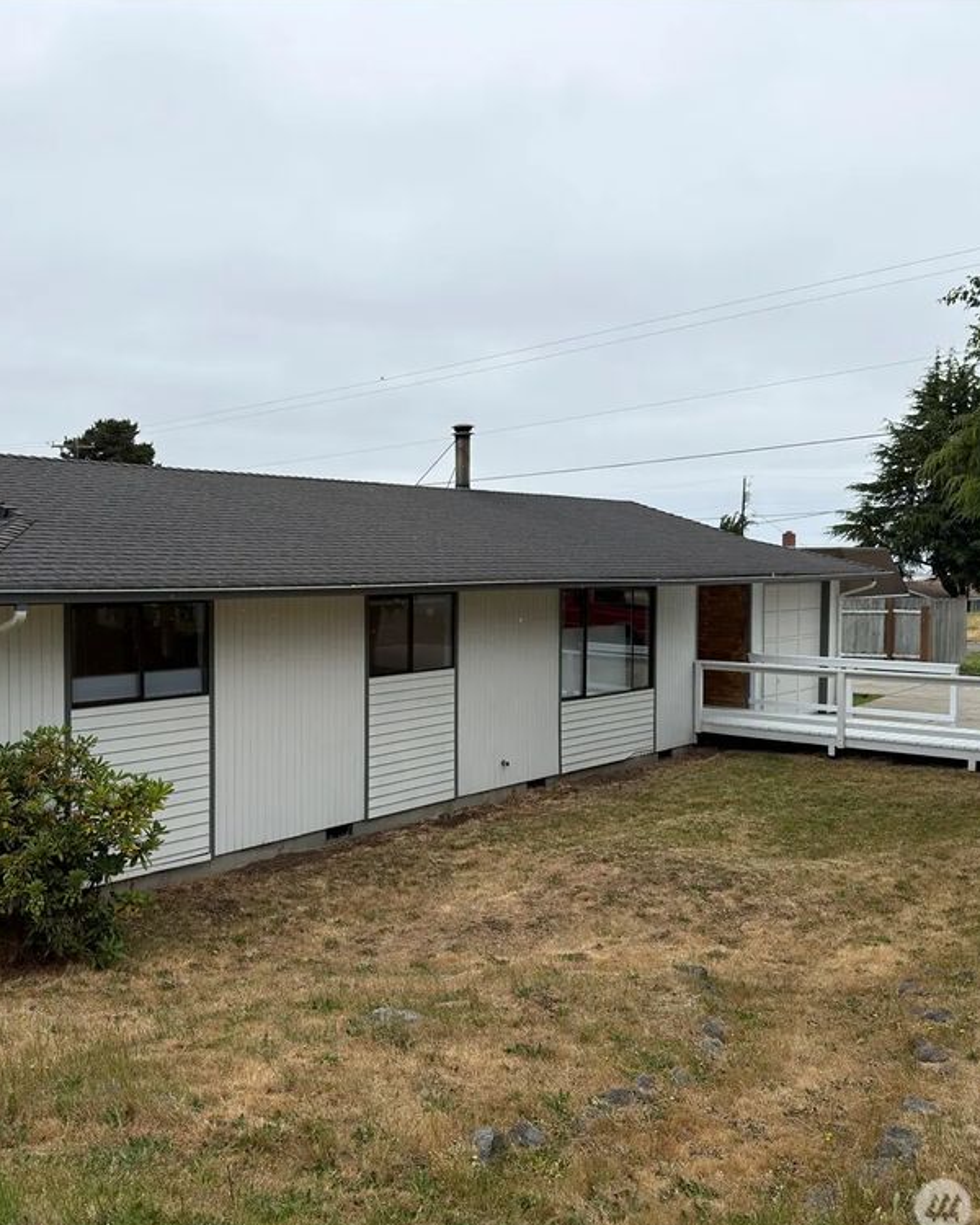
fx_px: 1160
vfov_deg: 55.7
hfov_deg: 45.3
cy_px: 622
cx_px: 350
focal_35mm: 32
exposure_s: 1/1330
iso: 64
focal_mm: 6.76
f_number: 1.78
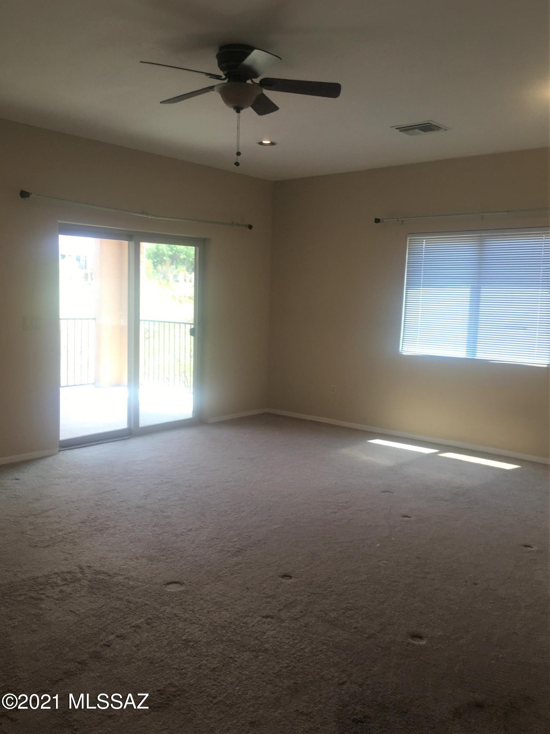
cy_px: 367
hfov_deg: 48.2
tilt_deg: -7.9
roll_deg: -0.8
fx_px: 615
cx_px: 275
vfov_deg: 61.7
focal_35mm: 29
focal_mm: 4.15
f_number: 2.2
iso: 32
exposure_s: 1/60
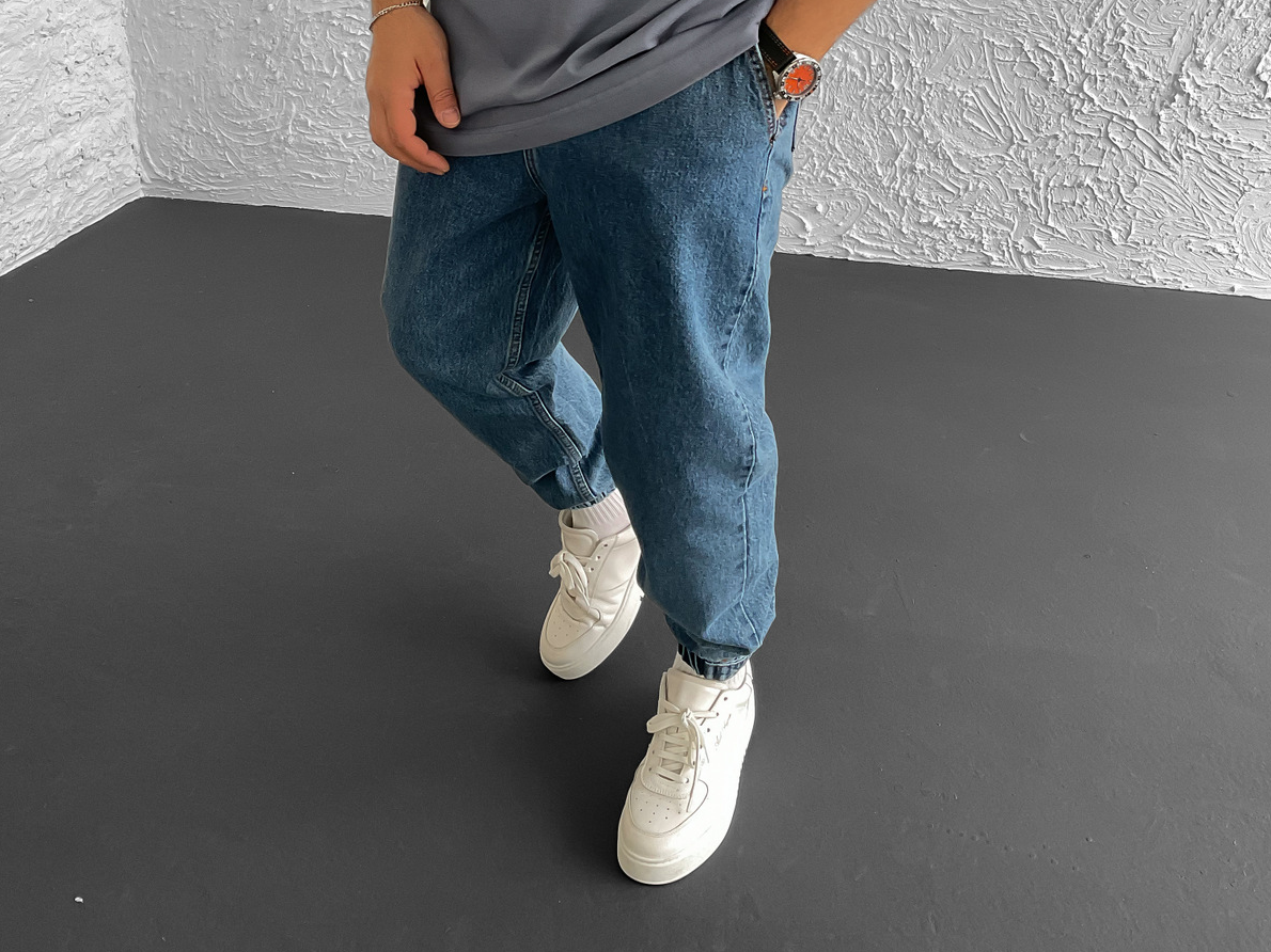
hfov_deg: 47.9
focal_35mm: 39
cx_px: 634
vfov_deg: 34.9
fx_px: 1432
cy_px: 112
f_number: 1.8
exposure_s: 1/90
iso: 64
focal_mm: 3
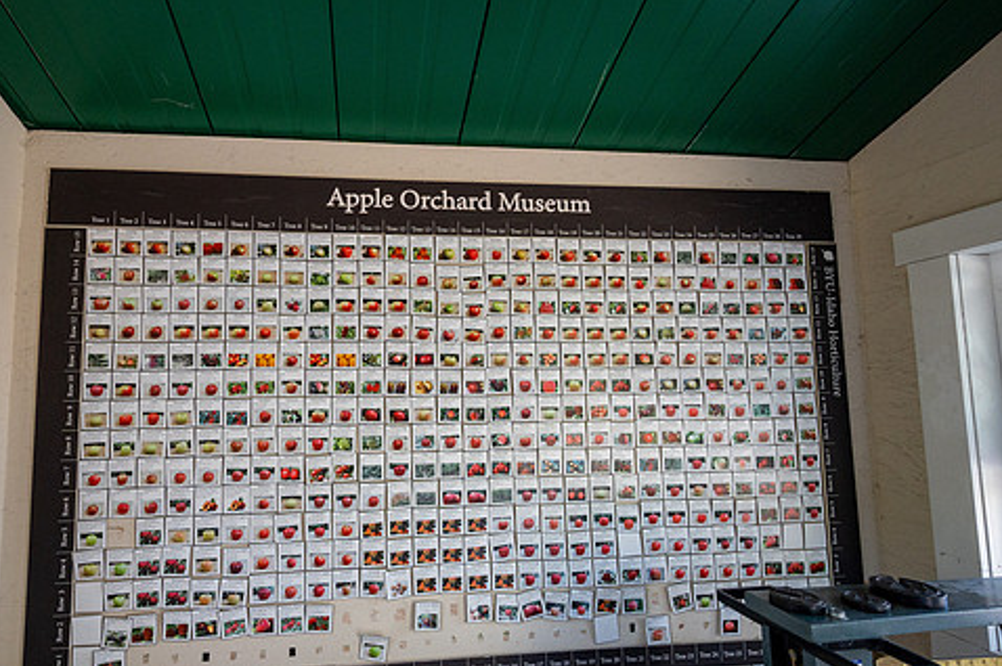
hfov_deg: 92.2
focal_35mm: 17
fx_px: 473
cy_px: 348
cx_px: 407
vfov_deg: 70.3
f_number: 8
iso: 2500
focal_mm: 14
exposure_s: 1/160
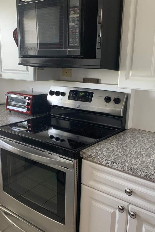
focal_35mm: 34
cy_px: 125
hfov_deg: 38.9
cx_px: 77
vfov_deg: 55.7
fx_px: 220
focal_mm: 4.25
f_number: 1.8
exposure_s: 1/60
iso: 160
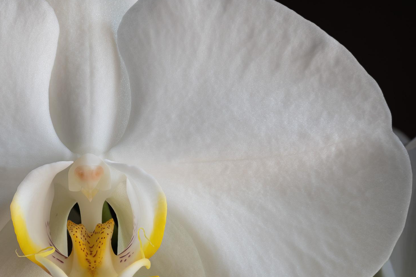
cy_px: 169
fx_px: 624
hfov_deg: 35.8
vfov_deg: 25.0
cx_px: 89
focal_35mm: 54
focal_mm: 22
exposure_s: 1/10
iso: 100
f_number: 11
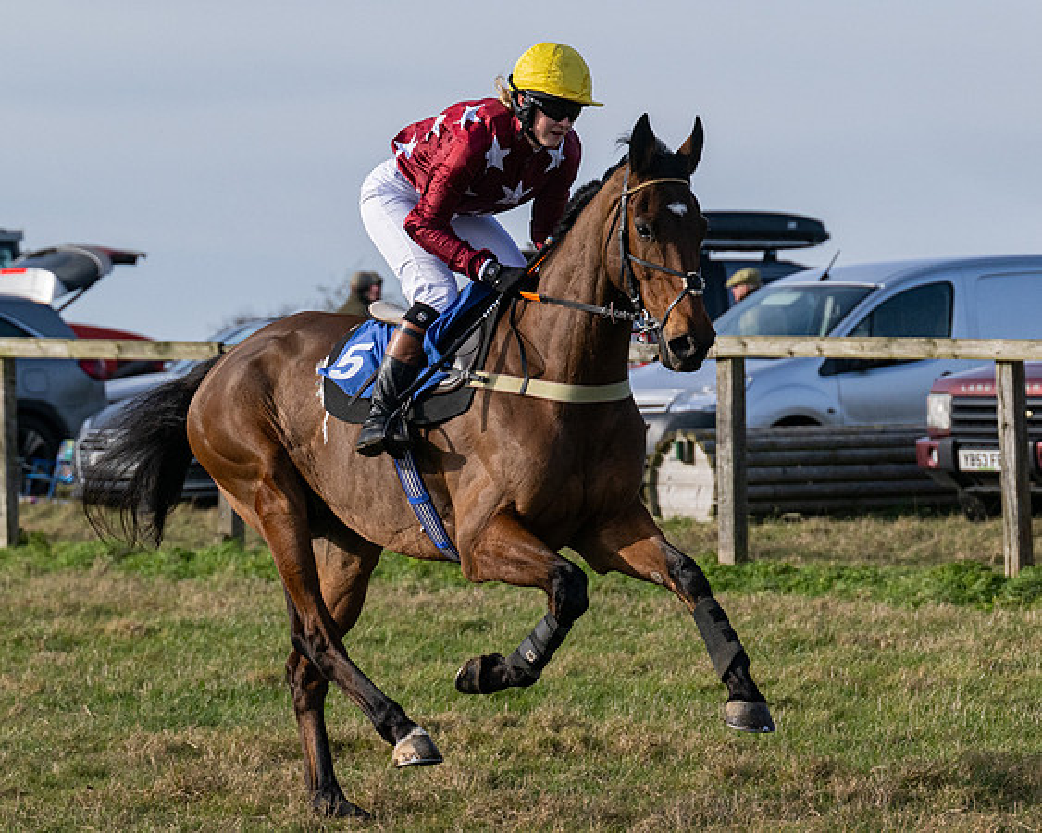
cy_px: 343
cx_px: 613
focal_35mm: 248
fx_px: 7634
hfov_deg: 7.8
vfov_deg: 6.2
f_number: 5
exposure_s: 1/4000
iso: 400
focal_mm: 125
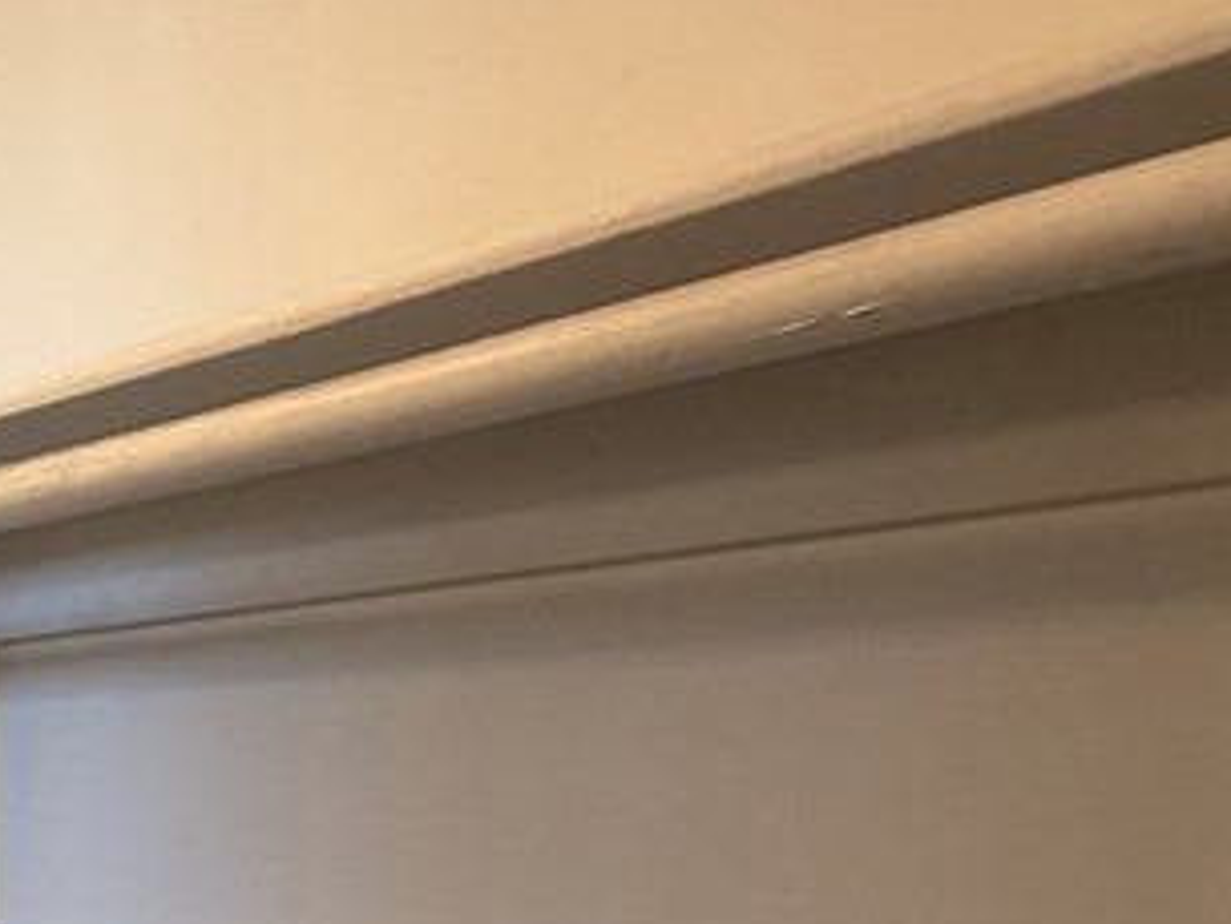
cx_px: -476
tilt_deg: -0.6
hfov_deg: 29.7
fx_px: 1672
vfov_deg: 29.5
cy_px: 855
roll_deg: -0.6
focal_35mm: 47
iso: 320
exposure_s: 1/120
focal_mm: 2.22
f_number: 2.2
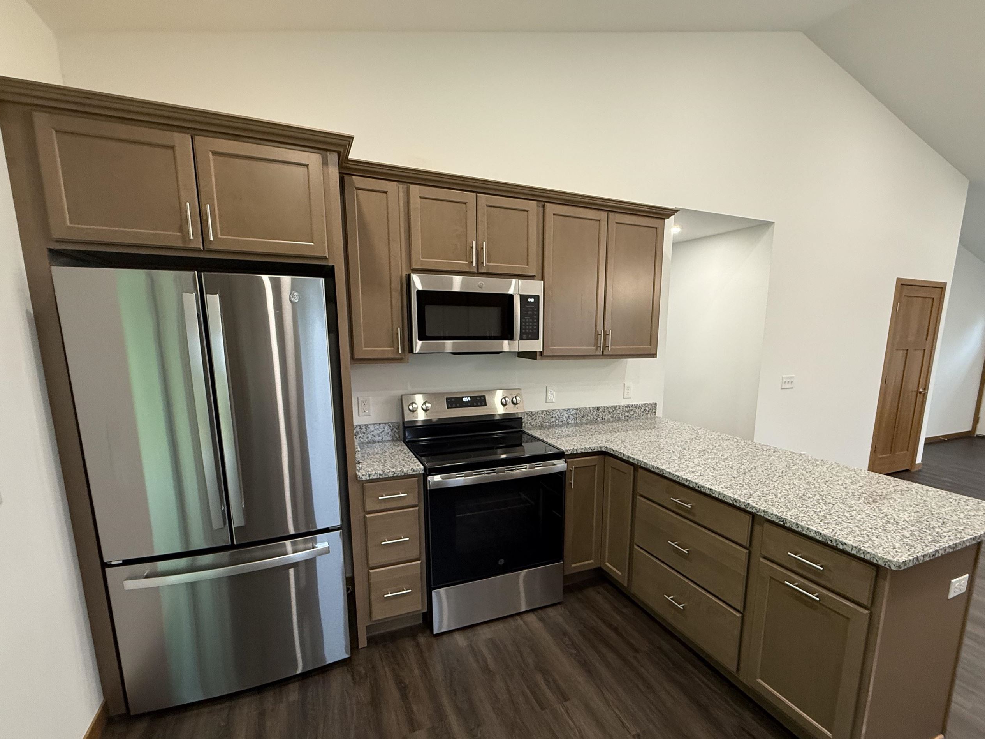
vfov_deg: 74.4
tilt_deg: -10.5
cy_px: 415
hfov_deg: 90.8
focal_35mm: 17
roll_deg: -0.1
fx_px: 484
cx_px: 536
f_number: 2.2
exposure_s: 1/60
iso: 250
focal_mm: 2.22
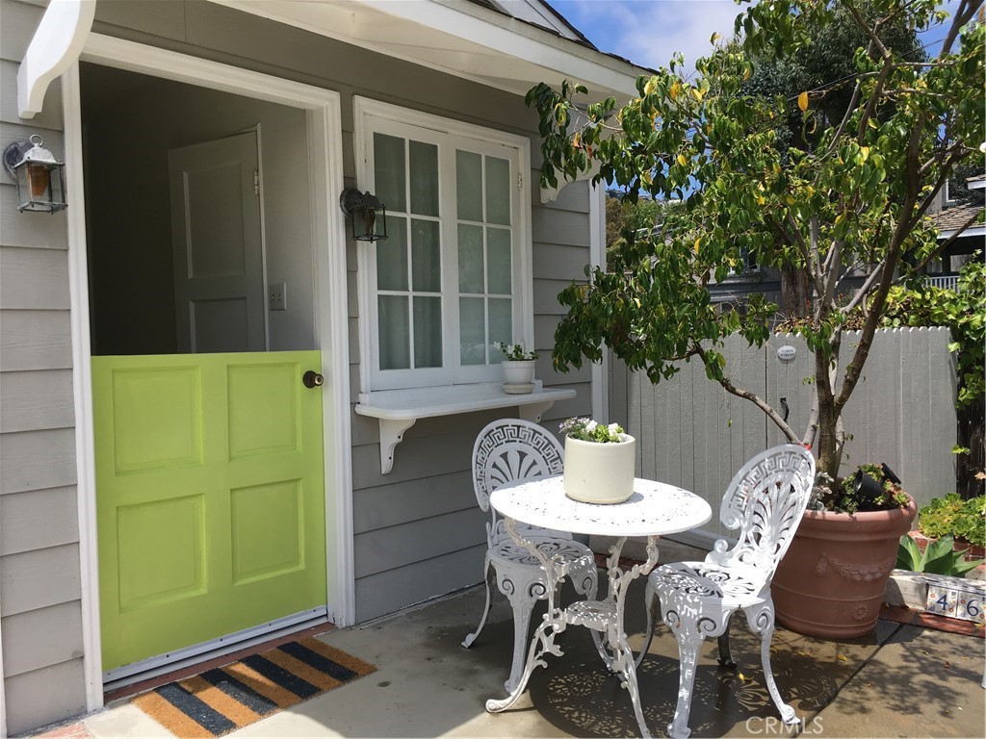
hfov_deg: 61.7
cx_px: 493
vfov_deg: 48.2
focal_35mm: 29
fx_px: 826
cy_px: 370
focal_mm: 4.15
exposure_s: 1/1479
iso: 25
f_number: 2.2
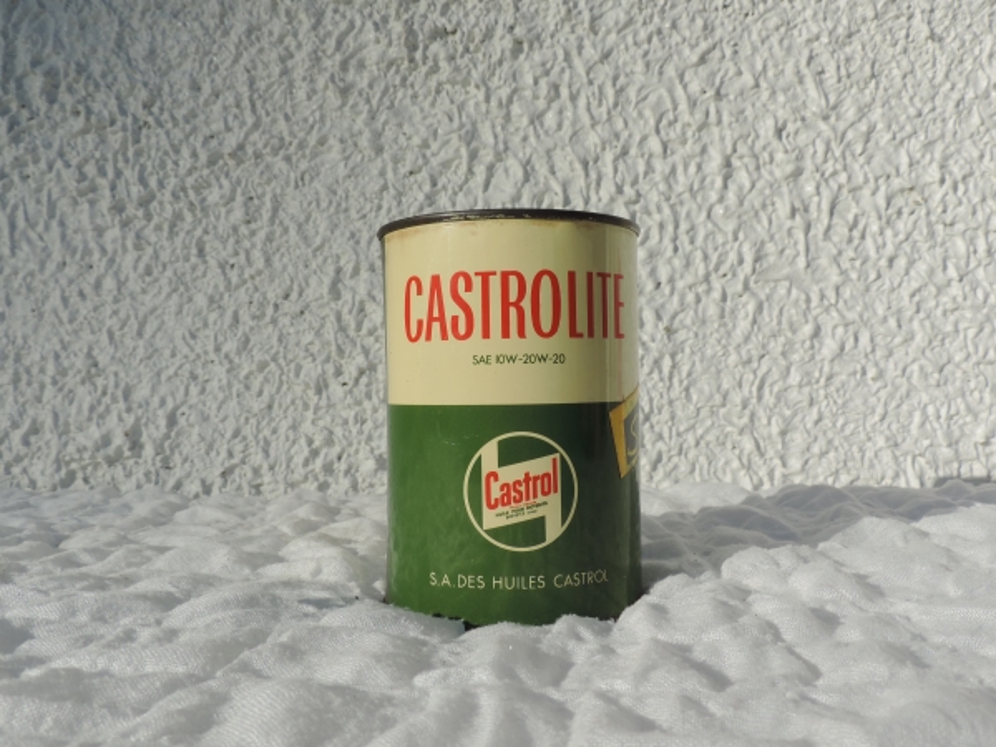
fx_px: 950
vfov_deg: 42.9
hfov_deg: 55.4
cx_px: 498
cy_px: 374
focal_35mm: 33
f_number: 3.6
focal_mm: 5.8
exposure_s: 1/1250
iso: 80
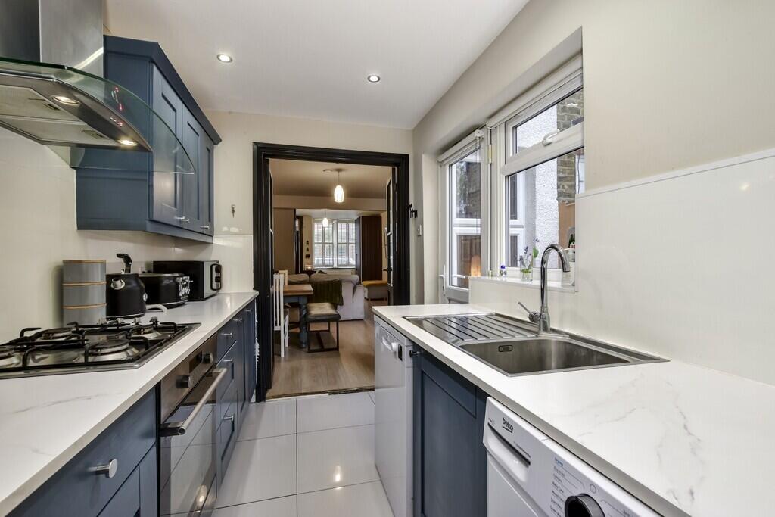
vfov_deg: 77.3
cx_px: 388
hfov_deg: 100.4
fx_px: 323
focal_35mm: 15
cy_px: 258
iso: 640
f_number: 8
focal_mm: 10
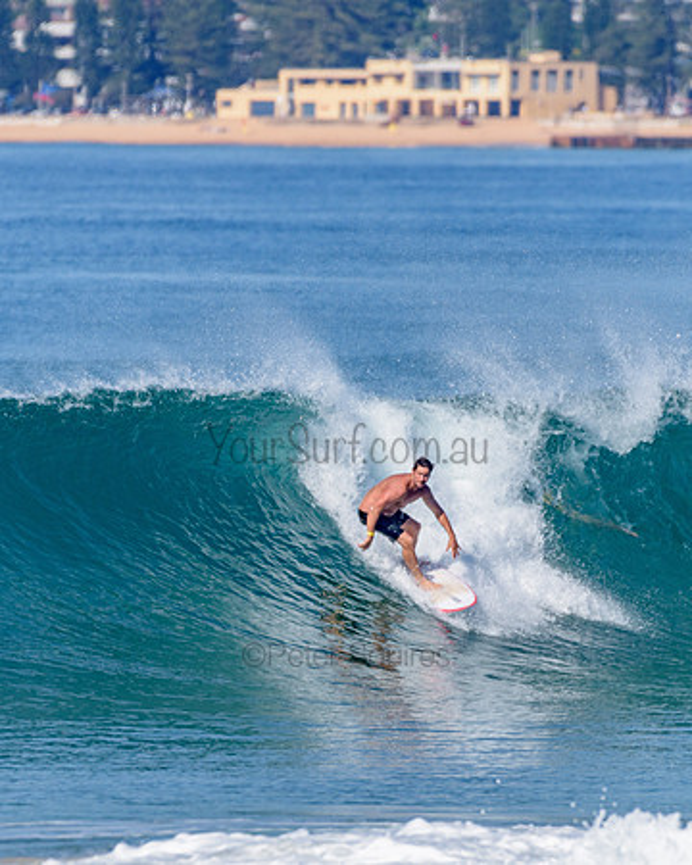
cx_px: 328
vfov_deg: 2.0
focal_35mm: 983
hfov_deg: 1.6
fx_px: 25160
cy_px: 604
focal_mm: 500
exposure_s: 1/2000
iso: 110
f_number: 5.6
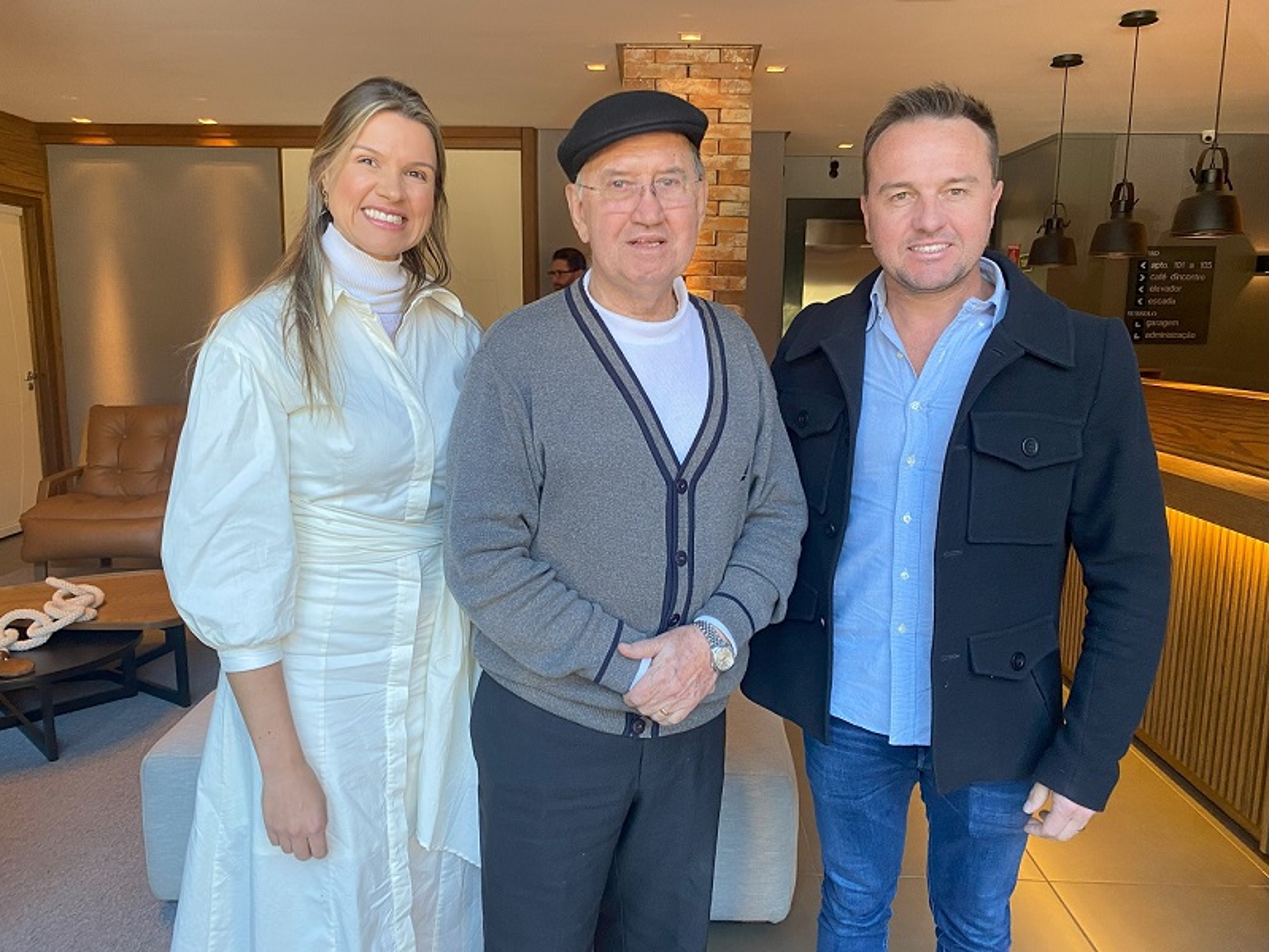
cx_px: 634
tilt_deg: -10.1
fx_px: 954
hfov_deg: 67.3
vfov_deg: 53.1
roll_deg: -0.4
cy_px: 476
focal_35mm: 26
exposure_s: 1/60
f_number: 1.8
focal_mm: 4.25
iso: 100
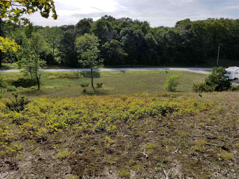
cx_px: 120
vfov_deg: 53.1
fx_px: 180
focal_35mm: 26
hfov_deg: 67.3
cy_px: 90
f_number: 1.7
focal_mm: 4.25
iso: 50
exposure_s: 1/6000
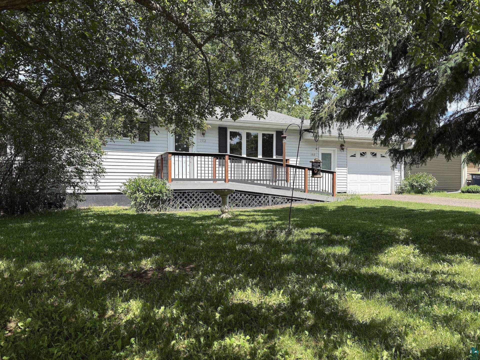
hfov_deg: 71.6
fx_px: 333
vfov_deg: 56.8
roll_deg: +0.3
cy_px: 180
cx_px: 240
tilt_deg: -0.2
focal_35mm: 24
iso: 80
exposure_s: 1/2445
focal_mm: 6.76
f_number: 1.78
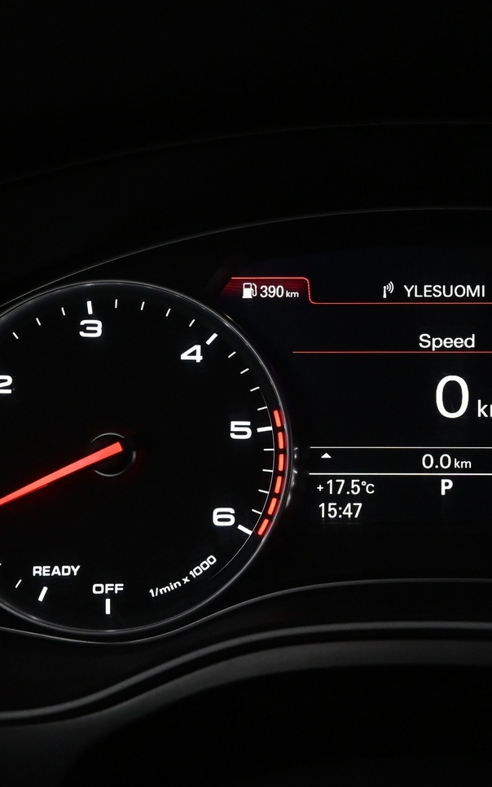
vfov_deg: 48.2
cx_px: 442
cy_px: 423
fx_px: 879
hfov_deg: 29.9
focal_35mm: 41
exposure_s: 1/100
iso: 3200
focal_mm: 16
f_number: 5
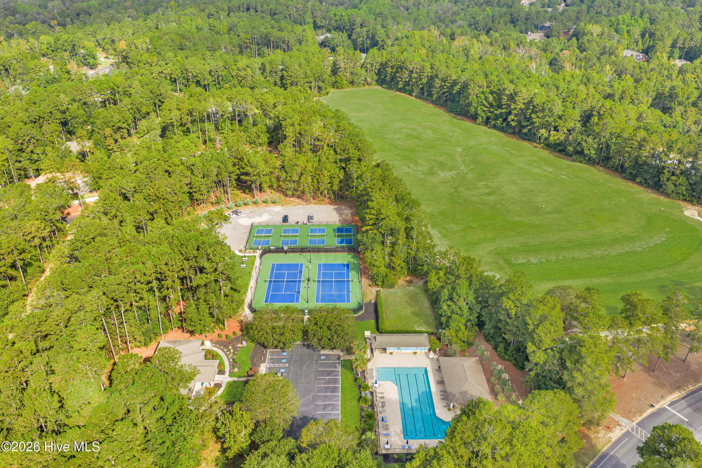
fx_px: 546
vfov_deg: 46.4
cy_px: 234
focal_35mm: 28
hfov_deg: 65.5
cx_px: 351
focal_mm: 14.45
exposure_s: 1/1000
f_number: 2.8
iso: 100
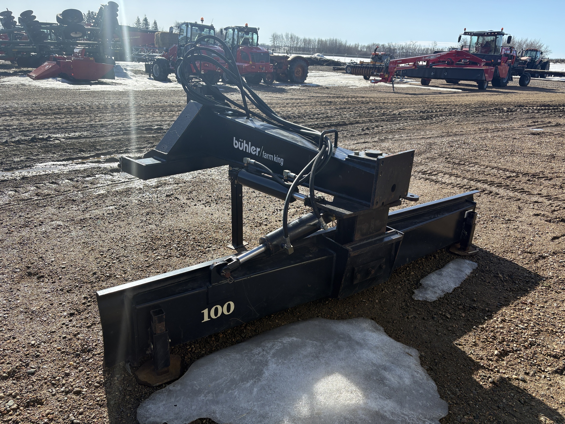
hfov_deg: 67.3
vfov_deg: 53.1
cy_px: 212
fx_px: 424
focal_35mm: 26
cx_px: 282
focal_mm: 5.96
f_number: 1.6
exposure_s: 1/2747
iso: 50
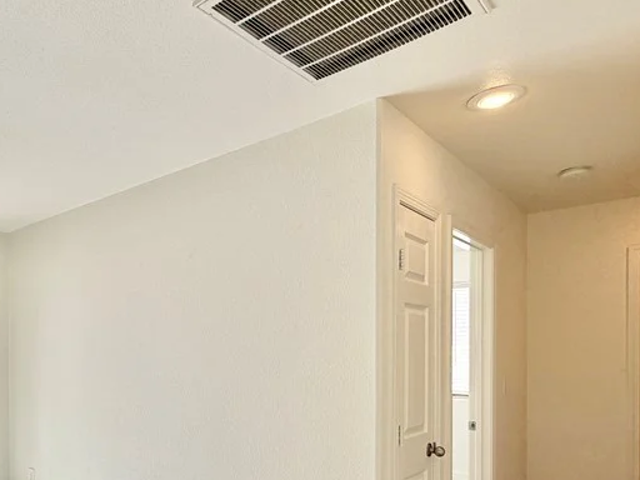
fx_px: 518
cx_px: 141
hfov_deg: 59.2
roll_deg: +0.1
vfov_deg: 47.9
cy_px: 358
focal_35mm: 28
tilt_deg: -0.6
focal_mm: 2.22
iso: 50
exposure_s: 1/328
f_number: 2.2
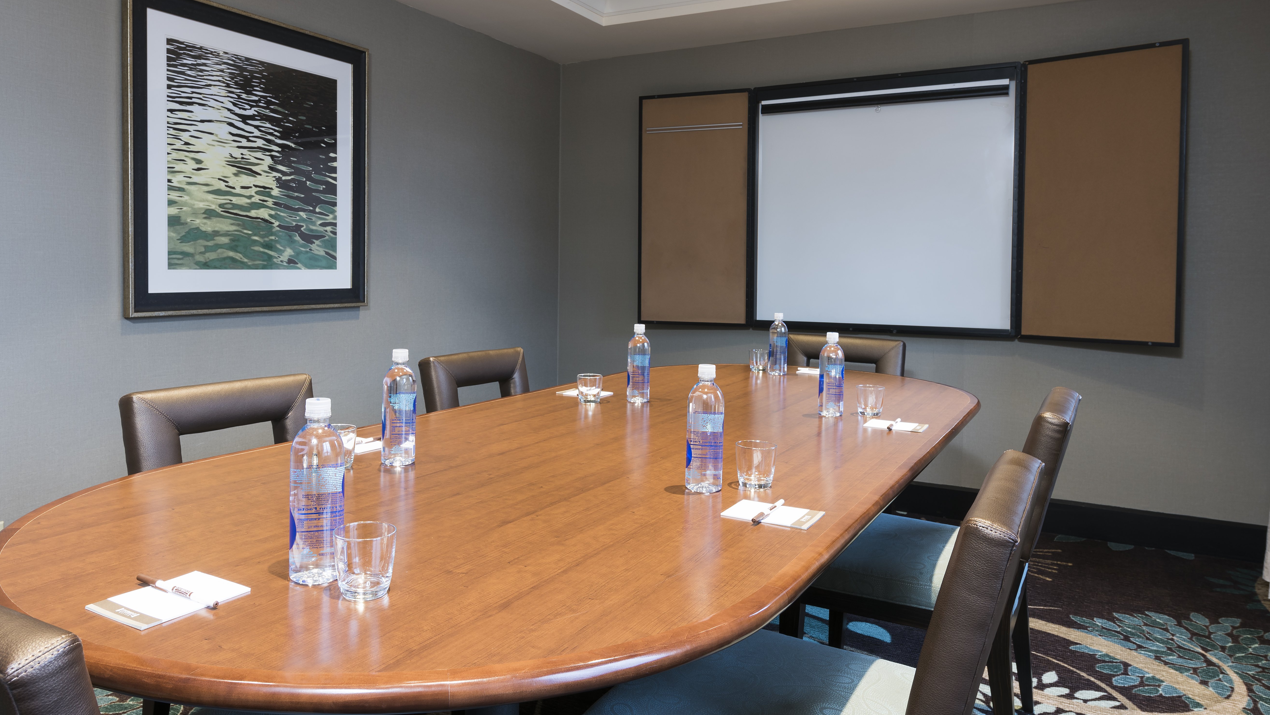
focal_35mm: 28
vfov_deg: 41.3
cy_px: 291
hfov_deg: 67.8
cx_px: 577
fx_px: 943
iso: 64
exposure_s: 1.3
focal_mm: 19
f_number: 9
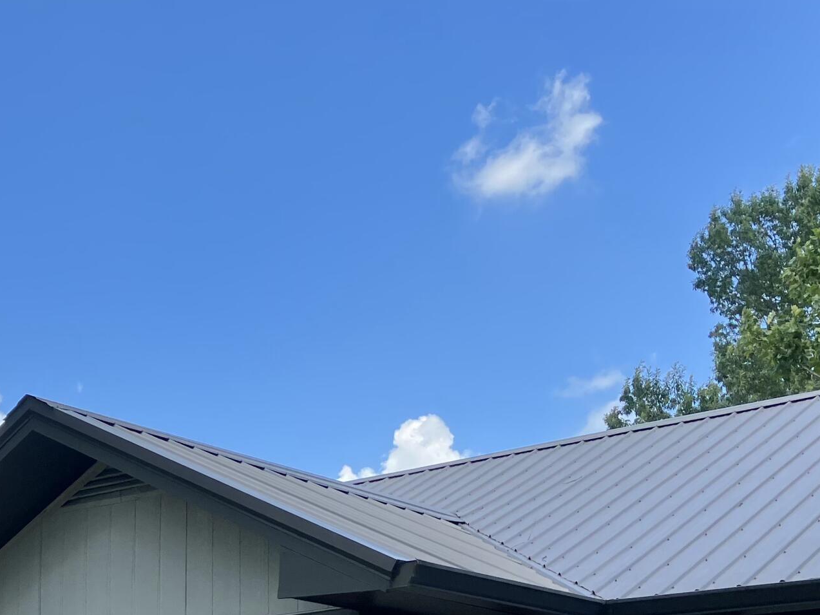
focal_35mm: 66
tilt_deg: +6.3
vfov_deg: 20.9
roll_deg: +0.7
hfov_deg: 29.1
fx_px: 1564
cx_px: 252
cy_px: 718
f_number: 1.8
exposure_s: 1/899
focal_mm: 3.99
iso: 32
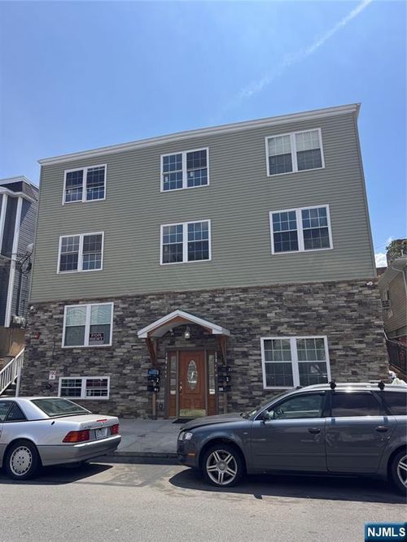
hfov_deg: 56.8
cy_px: 271
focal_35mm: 24
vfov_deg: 71.6
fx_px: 376
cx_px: 204
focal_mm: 6.76
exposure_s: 1/4049
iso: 80
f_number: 1.78
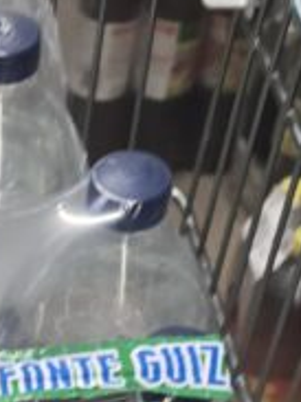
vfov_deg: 12.1
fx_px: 1463
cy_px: 1010
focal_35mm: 126
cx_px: -193
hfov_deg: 11.1
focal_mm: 6.3
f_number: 1.7
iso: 80
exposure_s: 1/100
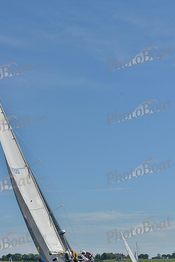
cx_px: 76
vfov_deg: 22.9
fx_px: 649
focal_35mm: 89
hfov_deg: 15.4
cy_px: 148
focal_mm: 70
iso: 280
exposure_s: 1/1250
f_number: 11
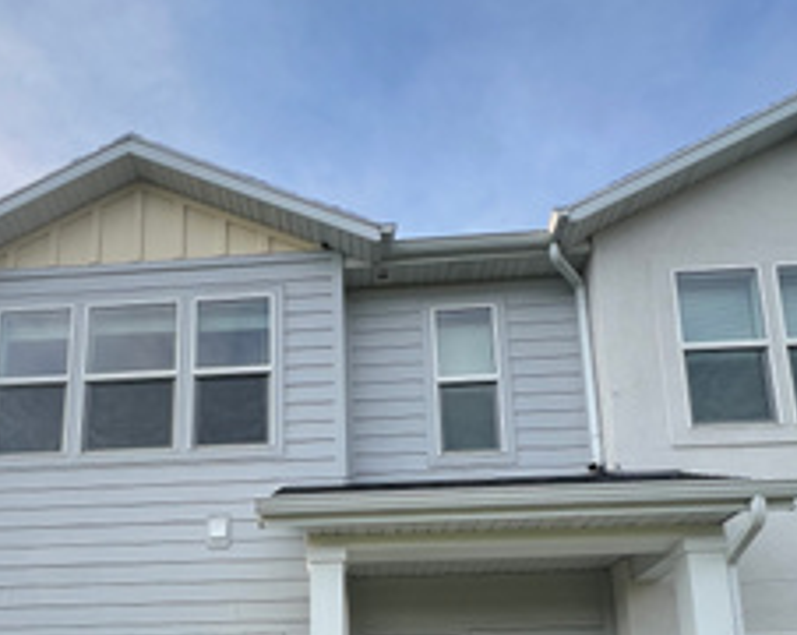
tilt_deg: +10.7
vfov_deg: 44.6
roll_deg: +0.2
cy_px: 642
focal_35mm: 27
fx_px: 636
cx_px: 317
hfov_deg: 63.6
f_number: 1.8
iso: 32
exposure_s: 1/525
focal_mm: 1.57
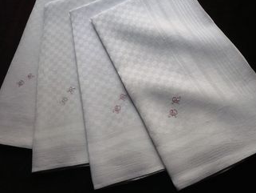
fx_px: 355
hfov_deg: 39.6
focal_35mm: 48
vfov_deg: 30.2
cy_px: 78
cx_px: 137
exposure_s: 1/400
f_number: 2.8
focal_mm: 5.8
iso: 400
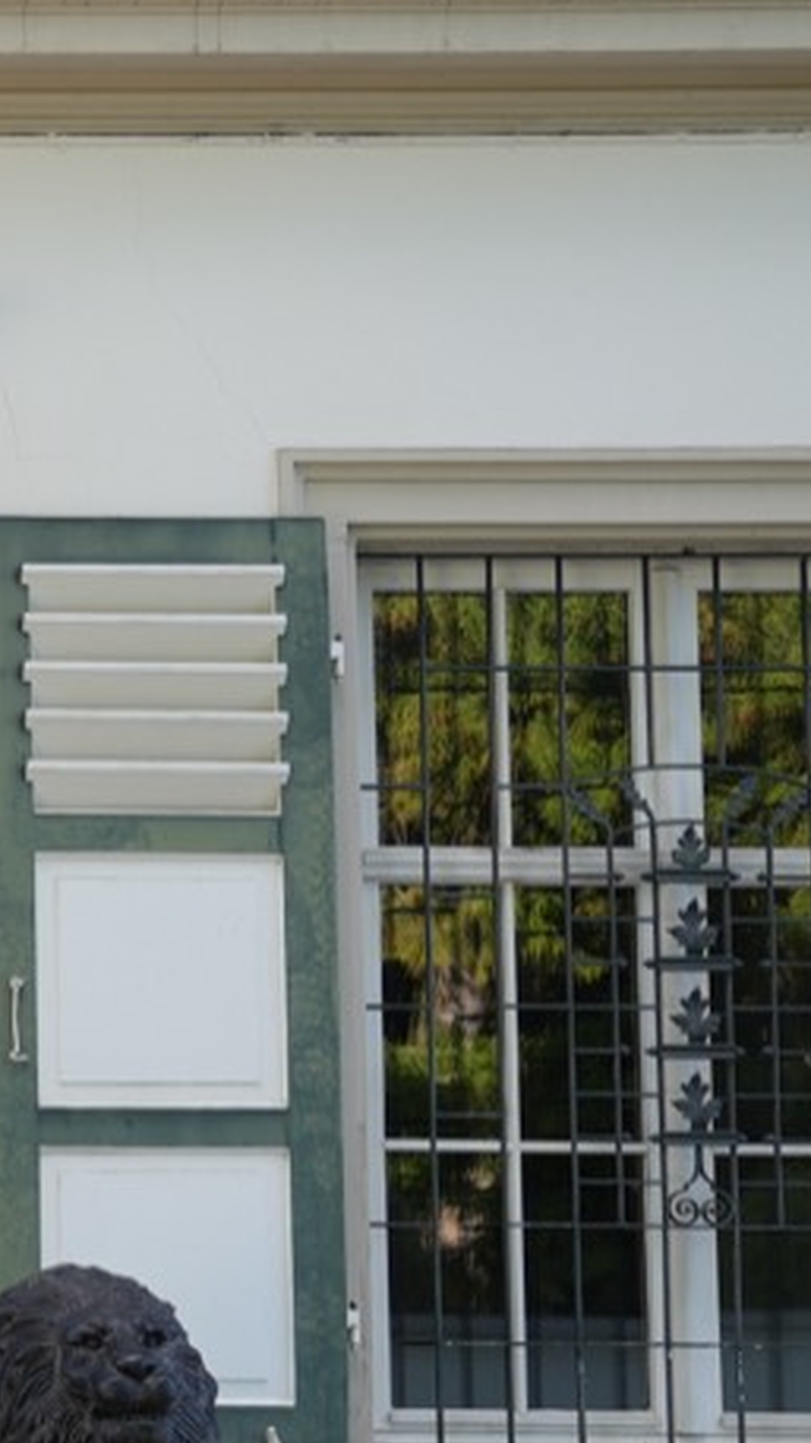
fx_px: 3365
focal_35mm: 88
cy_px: 1018
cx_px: -817
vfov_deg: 24.0
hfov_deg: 12.2
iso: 100
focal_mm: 32
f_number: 4
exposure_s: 1/160
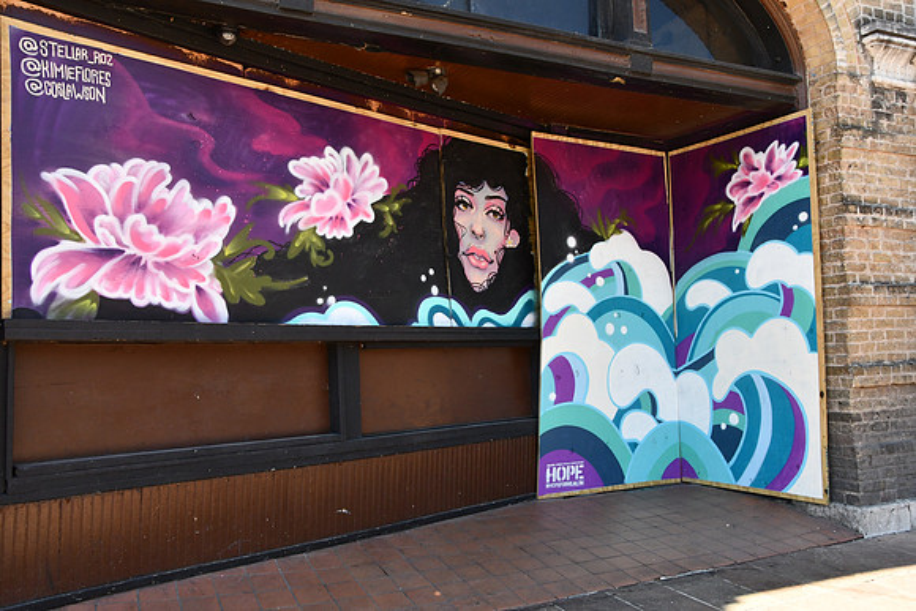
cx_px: 458
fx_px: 789
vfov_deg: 42.3
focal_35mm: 31
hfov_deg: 60.3
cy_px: 306
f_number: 16
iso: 800
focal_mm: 21
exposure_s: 1/125
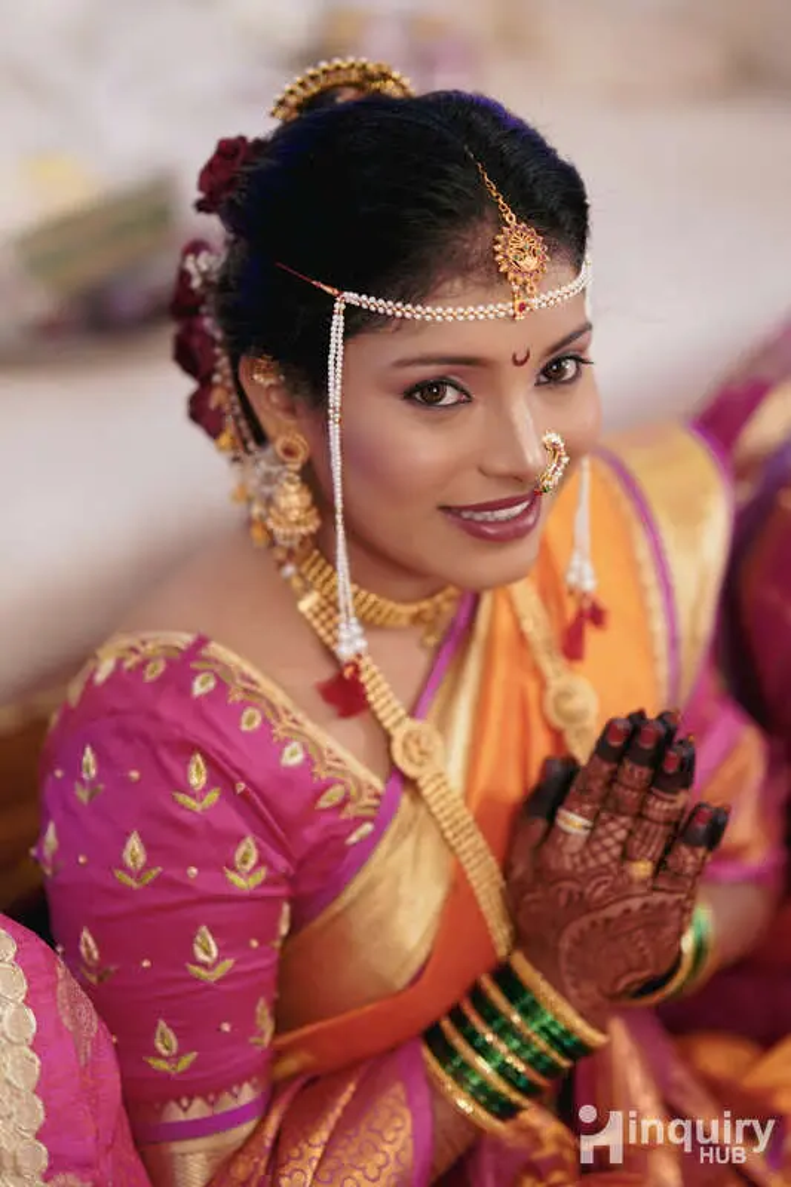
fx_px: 2802
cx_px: 396
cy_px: 594
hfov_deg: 16.1
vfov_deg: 23.9
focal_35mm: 85
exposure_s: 1/400
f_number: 1.4
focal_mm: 85
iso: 400
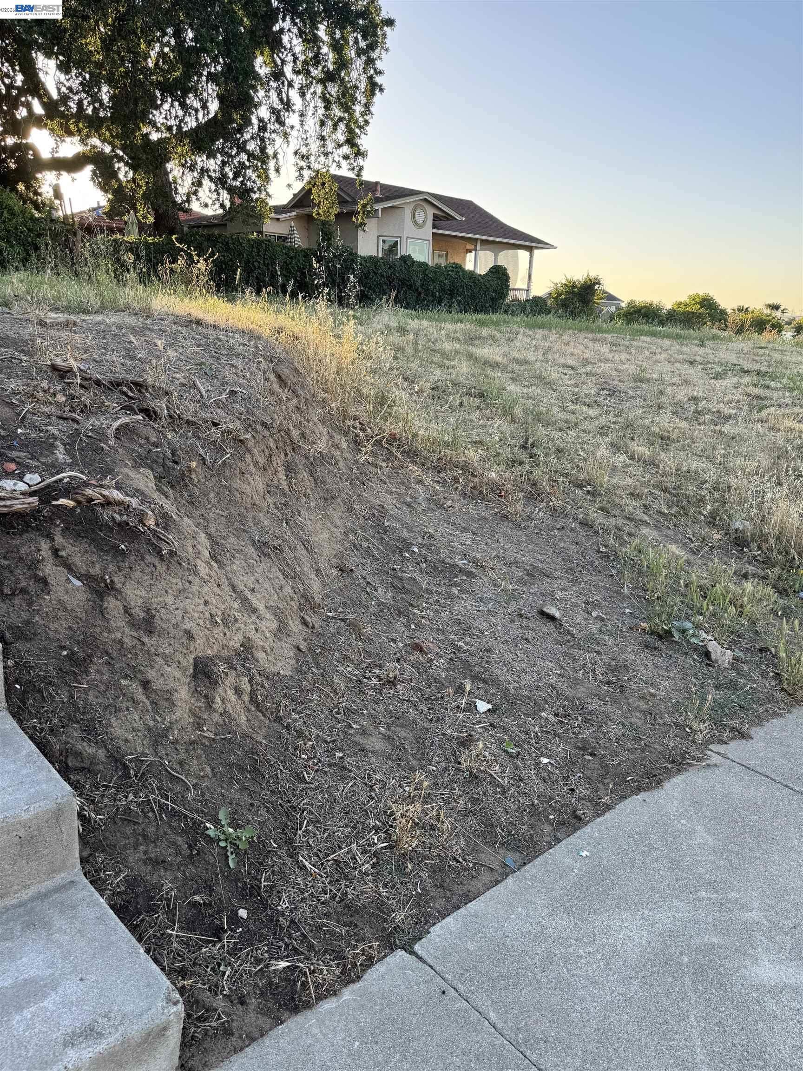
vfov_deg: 71.6
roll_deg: -2.0
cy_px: 536
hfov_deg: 56.8
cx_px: 402
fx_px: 742
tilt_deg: -17.3
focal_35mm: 24
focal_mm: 6.76
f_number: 1.78
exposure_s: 1/419
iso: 80
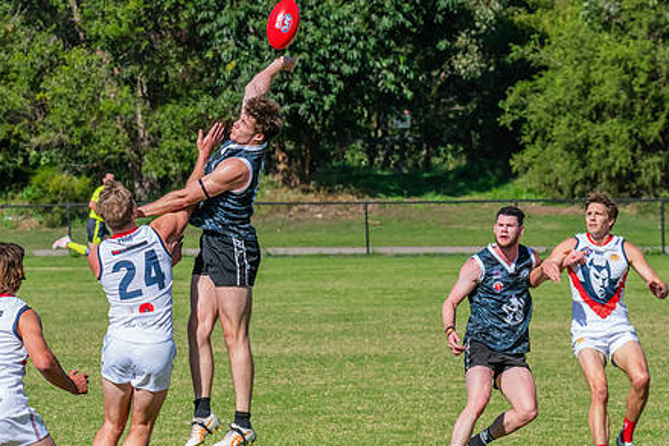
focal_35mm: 317
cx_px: 242
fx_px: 5893
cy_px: 258
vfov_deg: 4.3
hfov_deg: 6.5
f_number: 16
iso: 1600
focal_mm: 240
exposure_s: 1/1600
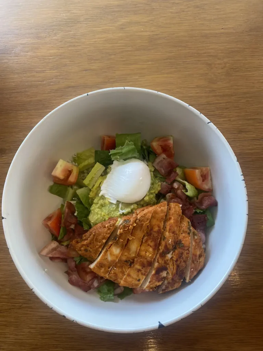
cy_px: 176
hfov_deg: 53.1
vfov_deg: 67.3
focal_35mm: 26
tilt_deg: -77.8
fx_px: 263
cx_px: 132
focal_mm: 4.25
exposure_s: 1/122
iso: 100
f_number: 1.8
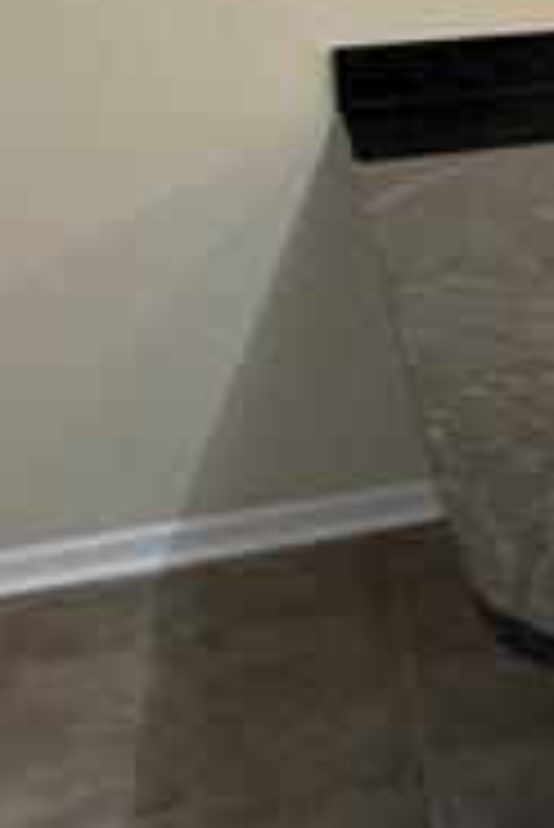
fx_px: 1866
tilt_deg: -9.7
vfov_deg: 24.0
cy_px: 4
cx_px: 1144
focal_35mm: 81
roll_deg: -0.1
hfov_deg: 14.0
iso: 160
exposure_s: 1/120
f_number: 2.2
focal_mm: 2.22
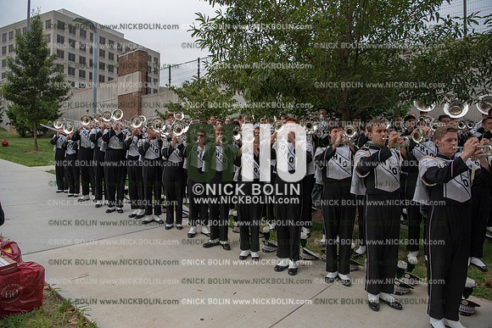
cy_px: 164
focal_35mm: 24
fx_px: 328
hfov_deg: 73.7
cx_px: 246
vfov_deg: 53.2
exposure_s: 1/4000
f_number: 5
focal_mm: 24
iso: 1250
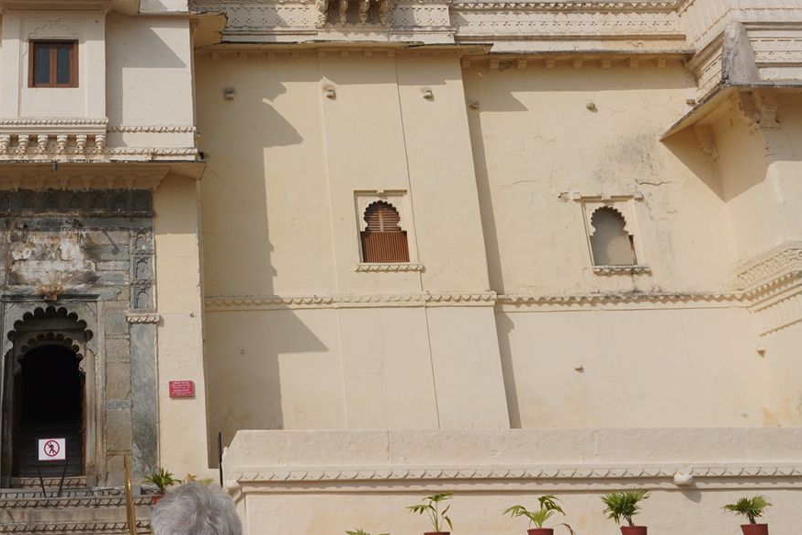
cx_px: 167
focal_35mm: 55
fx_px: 1225
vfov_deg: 23.7
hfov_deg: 35.2
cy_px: 11
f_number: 20
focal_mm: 24
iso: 100
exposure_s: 1/100
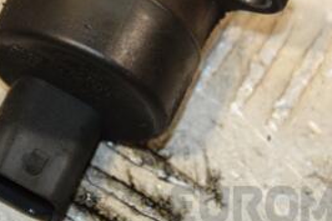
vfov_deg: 3.9
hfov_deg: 5.8
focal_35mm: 355
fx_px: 3273
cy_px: 39
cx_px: 147
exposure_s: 1/200
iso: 800
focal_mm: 105
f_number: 7.1
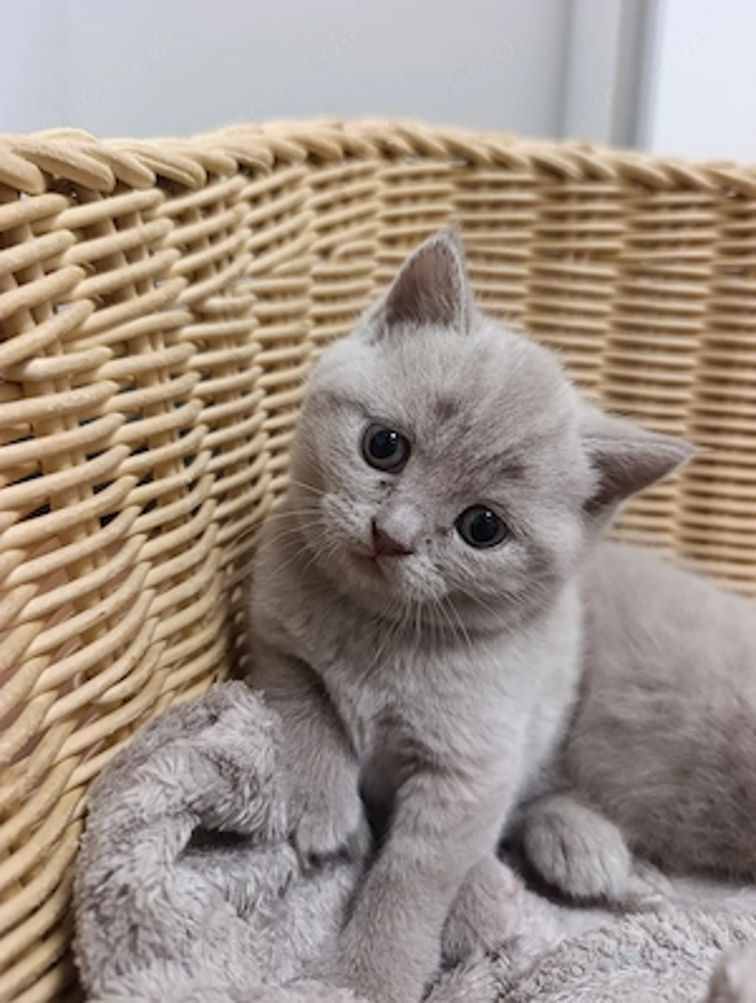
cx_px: 378
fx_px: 668
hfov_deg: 59.0
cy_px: 502
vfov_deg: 73.8
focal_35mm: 23
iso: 1250
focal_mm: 6.14
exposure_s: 1/33.3
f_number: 1.6
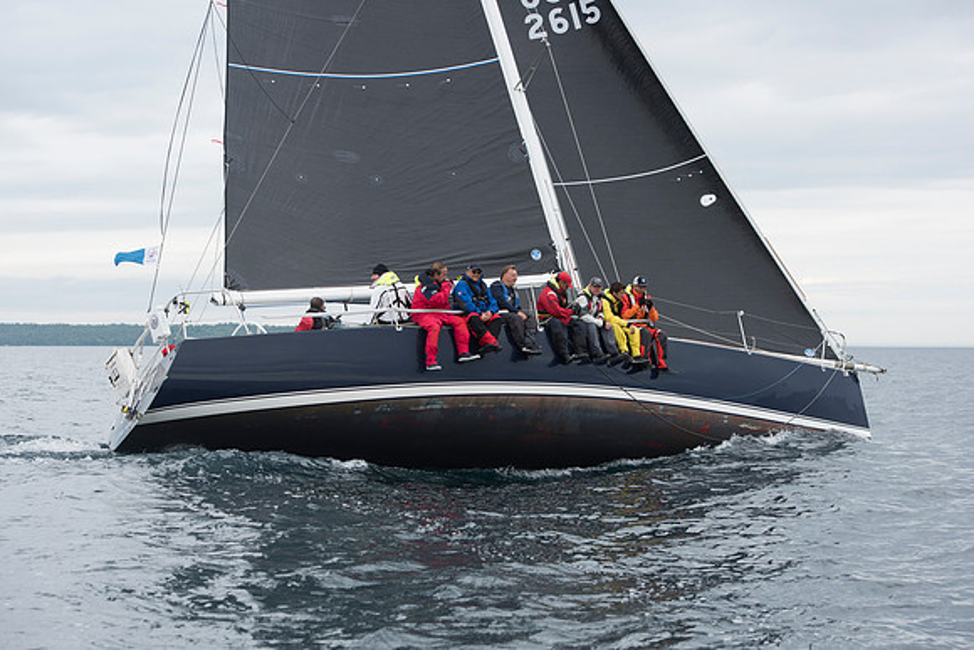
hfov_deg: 27.0
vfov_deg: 18.2
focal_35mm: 75
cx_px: 487
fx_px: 2025
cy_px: 325
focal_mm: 70
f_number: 5.6
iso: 250
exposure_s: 1/800
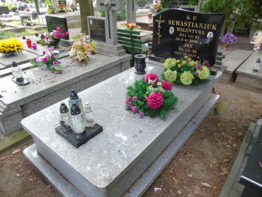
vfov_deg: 54.9
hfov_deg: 69.4
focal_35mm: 25
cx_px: 131
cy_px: 98
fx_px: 189
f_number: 3.4
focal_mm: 4.4
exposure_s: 1/30
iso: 160
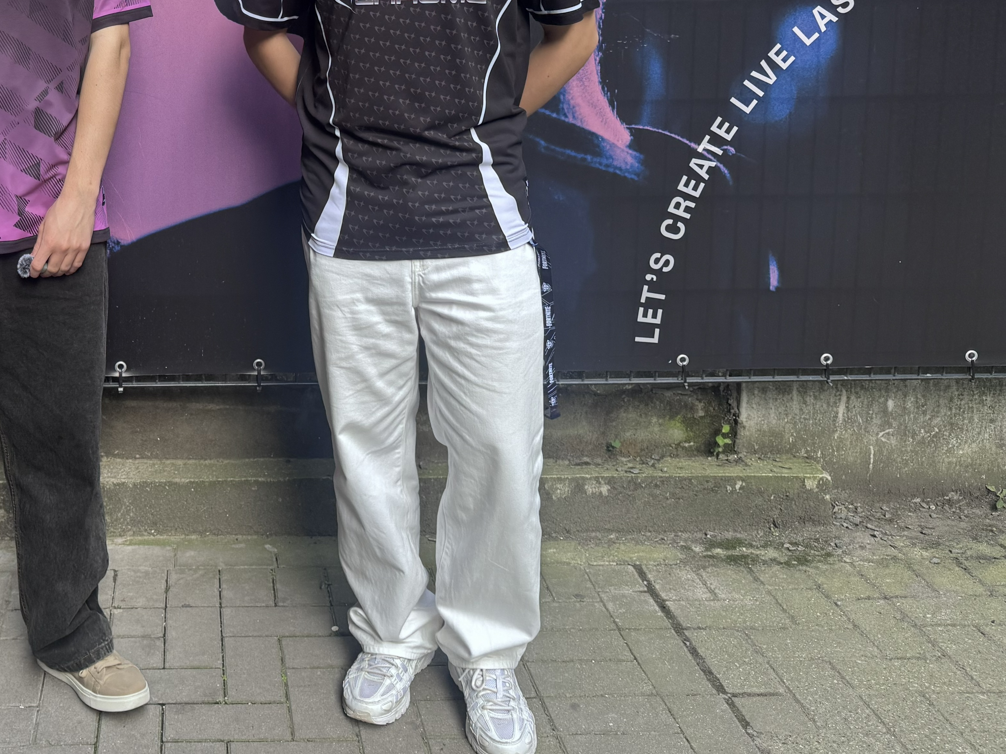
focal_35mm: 44
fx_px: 1279
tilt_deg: -5.9
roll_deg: +0.6
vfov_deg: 31.7
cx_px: 135
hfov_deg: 40.3
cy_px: 113
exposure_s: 1/121
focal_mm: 6.76
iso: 100
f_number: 1.78
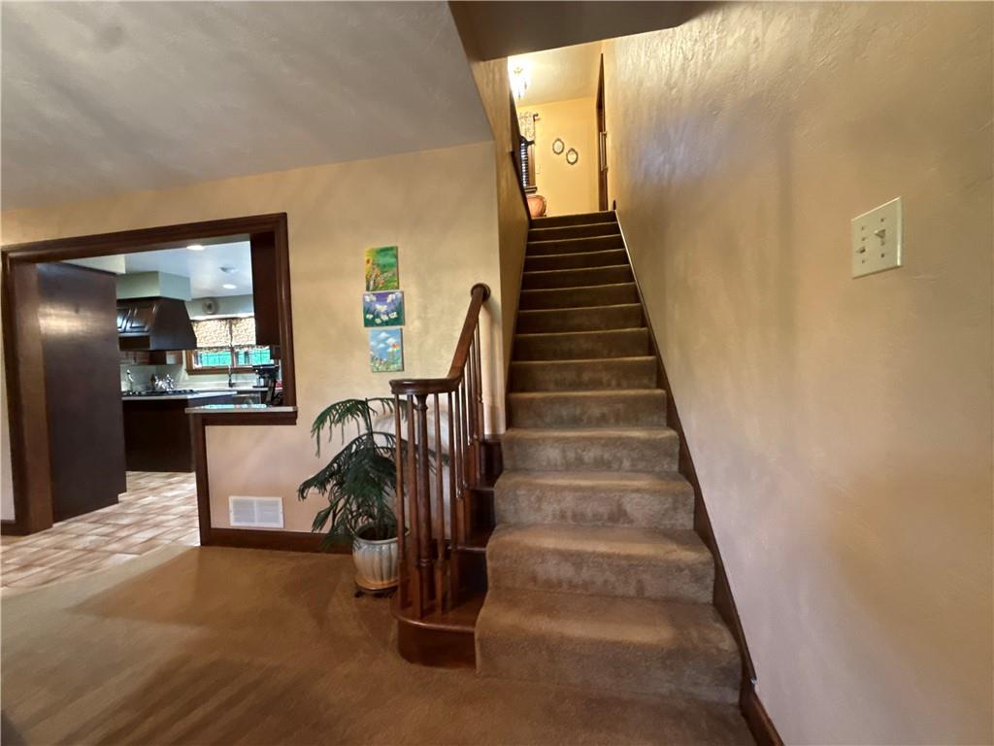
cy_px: 373
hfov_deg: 102.1
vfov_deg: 85.7
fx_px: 402
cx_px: 497
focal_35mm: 14
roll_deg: +1.7
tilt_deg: -1.4
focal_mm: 2.22
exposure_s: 1/60
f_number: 2.2
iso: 1250
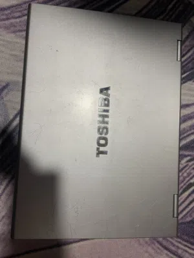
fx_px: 194
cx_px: 97
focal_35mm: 26
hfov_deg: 53.1
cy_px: 129
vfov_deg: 67.3
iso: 80
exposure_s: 1/50
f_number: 1.6
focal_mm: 4.2
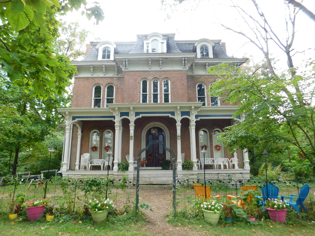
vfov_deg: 58.9
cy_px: 118
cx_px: 158
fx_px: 209
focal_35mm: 23
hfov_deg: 73.9
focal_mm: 4
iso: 125
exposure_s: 1/160
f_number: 3
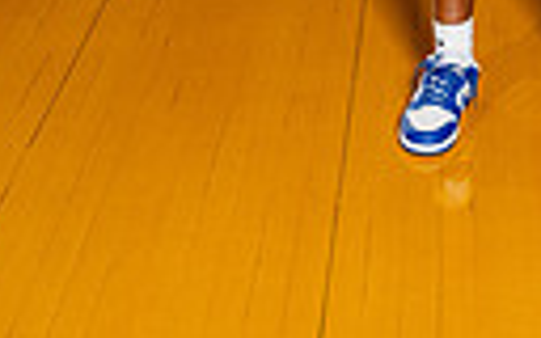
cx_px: 469
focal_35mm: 118
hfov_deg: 17.5
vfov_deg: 9.6
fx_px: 1740
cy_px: -524
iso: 160
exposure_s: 1/250
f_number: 4
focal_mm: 33
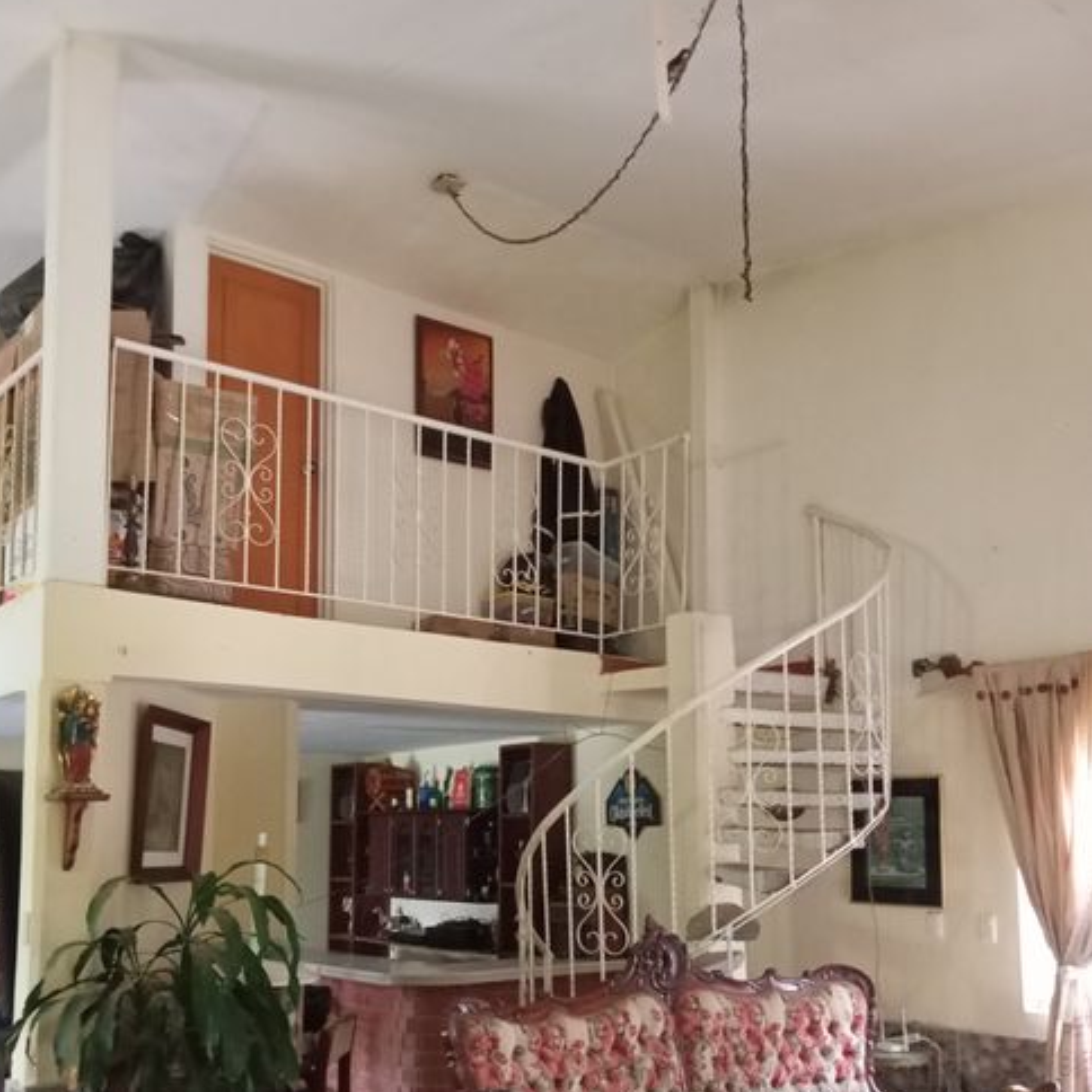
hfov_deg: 48.4
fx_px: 1213
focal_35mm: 34
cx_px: 532
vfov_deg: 47.7
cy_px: 717
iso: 7506
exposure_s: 1/20
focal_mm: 4.22
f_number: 1.8
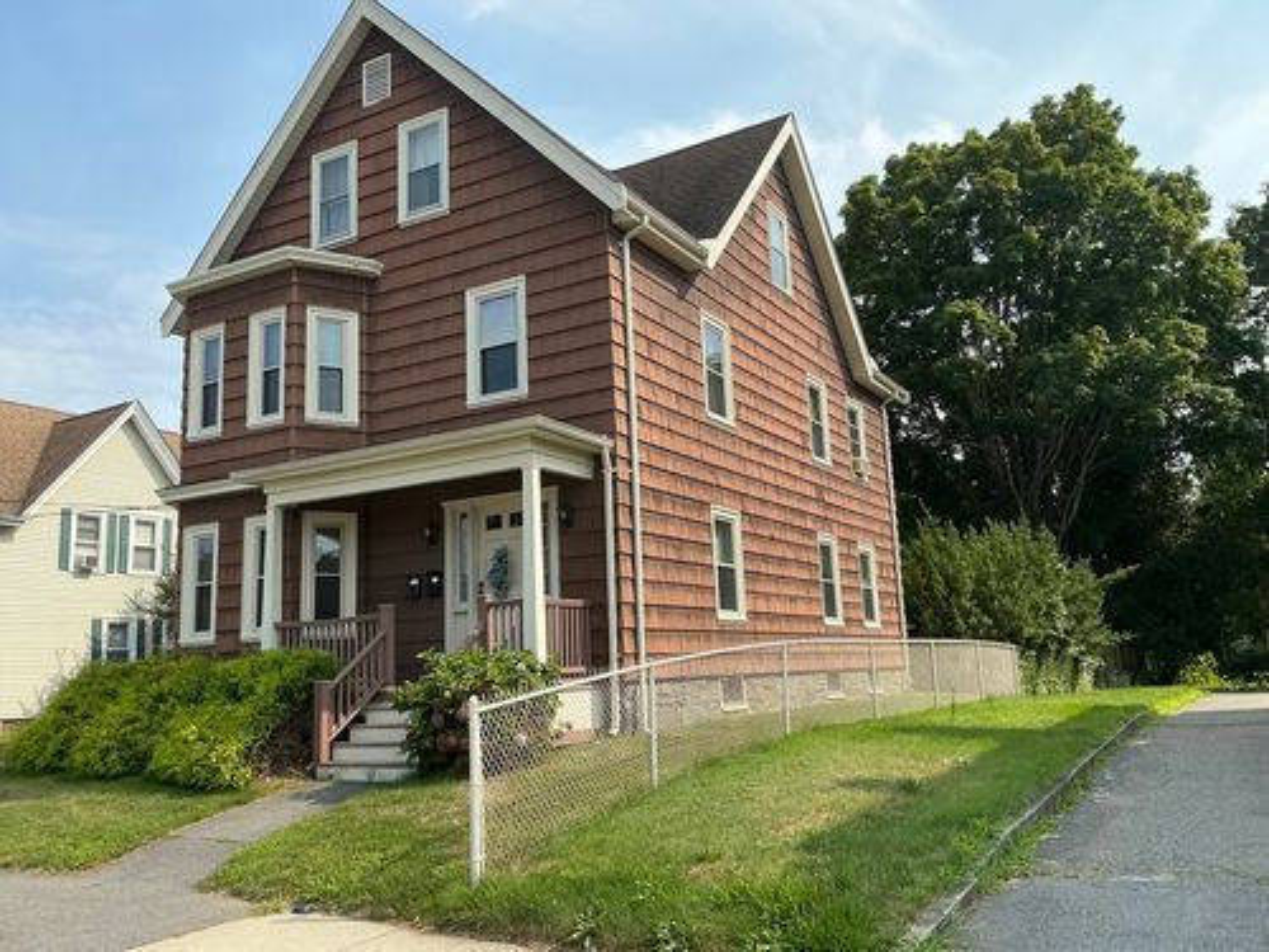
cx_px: 634
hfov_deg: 63.4
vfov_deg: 49.7
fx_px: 1026
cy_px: 476
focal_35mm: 28
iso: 25
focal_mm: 3
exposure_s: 1/1098
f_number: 1.8
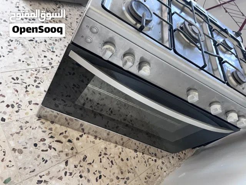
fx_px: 185
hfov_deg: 67.3
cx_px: 123
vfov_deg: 53.1
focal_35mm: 26
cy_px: 92
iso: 125
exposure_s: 1/76
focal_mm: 5.7
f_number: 1.5
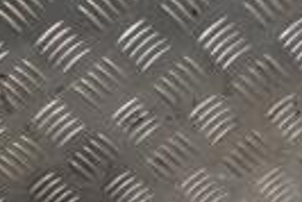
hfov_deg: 15.7
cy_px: 329
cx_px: -127
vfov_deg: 10.7
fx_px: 1025
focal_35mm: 122
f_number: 5.6
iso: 400
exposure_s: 1/125
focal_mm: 18
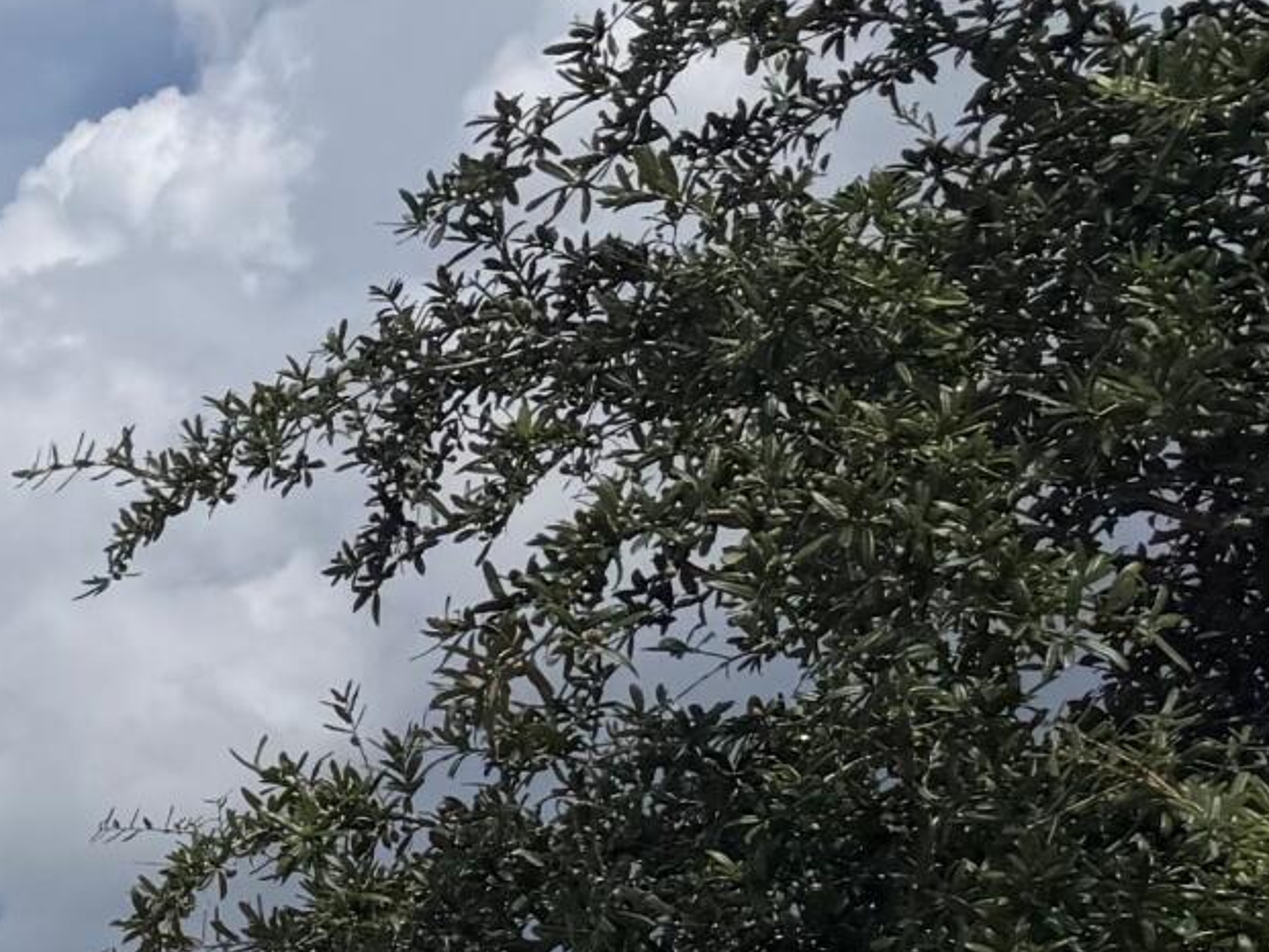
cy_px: 1653
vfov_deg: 11.9
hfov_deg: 14.2
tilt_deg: +4.7
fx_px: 4253
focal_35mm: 116
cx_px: -1263
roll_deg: +0.9
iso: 80
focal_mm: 6.76
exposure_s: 1/17544
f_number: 1.78
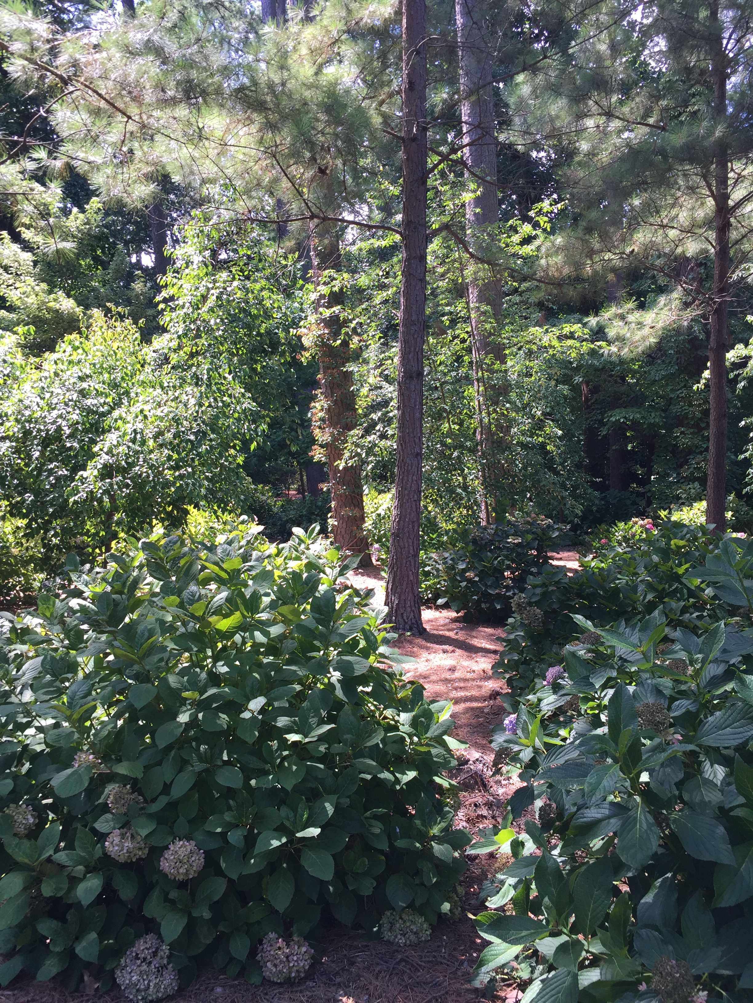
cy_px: 502
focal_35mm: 29
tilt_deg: -1.3
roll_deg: +2.2
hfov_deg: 48.2
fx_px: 841
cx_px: 376
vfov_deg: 61.7
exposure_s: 1/165
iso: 32
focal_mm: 4.15
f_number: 2.2
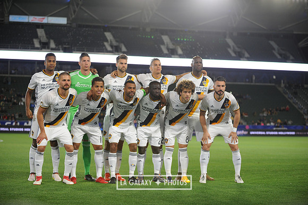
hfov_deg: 28.9
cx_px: 154
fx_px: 599
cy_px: 102
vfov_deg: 19.4
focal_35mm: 70
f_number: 2.8
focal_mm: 70
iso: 1250
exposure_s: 1/640
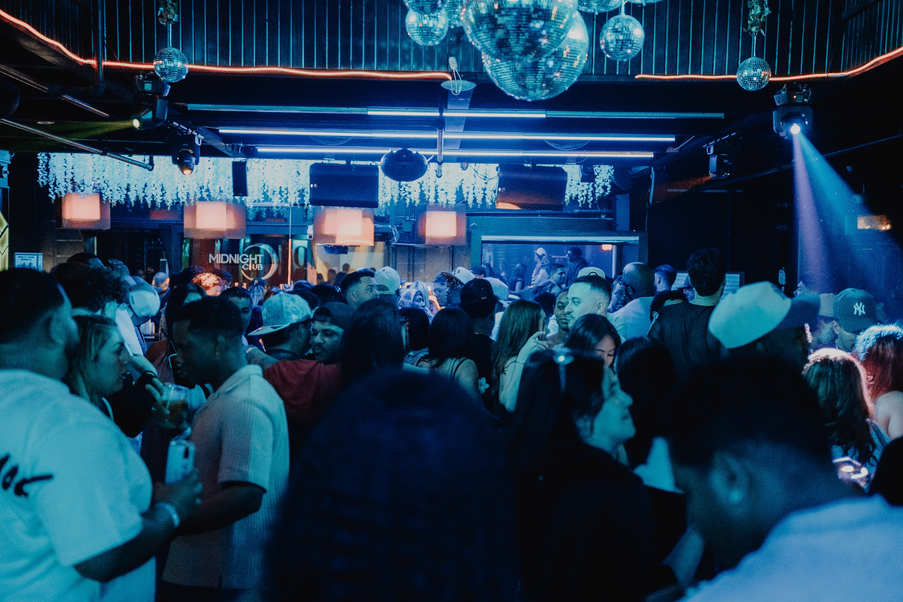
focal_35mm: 48
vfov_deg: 28.1
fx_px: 1204
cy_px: 301
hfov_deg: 41.1
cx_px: 452
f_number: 1.8
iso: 6400
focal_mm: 32
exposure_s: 1/100
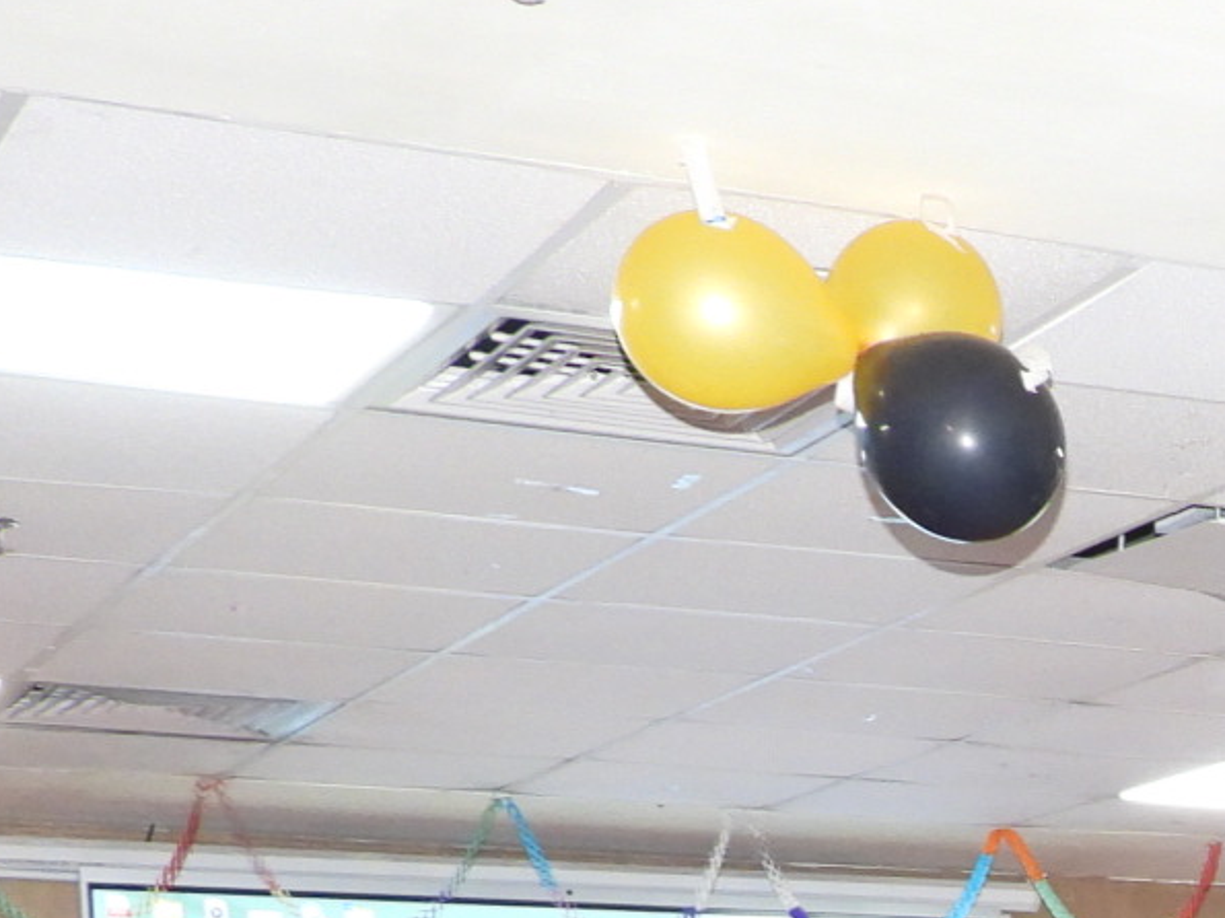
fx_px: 3786
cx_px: 1785
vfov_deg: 12.5
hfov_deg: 16.8
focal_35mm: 107
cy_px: 1694
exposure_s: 1/30
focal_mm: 5
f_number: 2.8
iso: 400
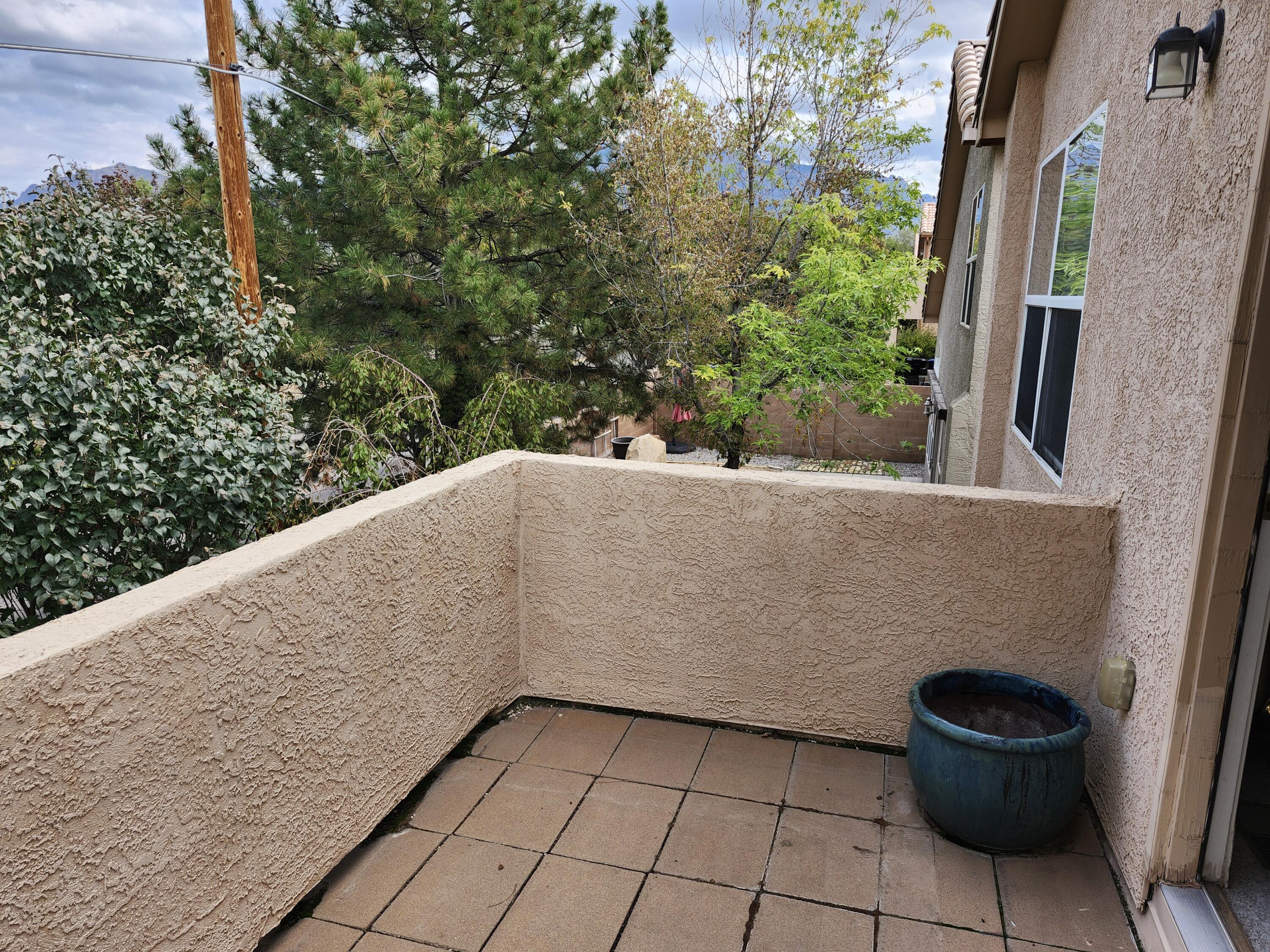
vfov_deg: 58.9
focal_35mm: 23
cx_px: 635
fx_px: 844
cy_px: 476
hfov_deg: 73.9
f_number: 1.8
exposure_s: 1/574
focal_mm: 5.54
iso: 25
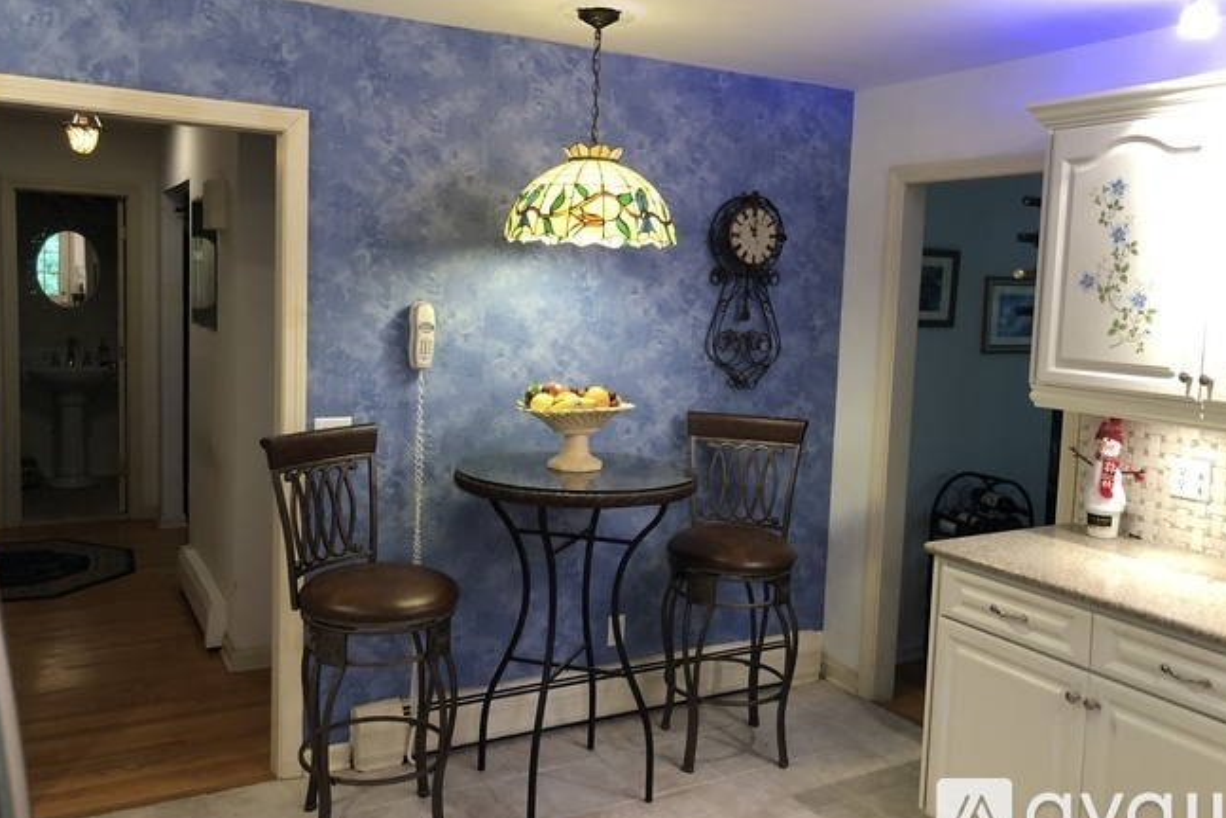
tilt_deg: -6.7
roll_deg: -1.3
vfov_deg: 43.6
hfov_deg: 61.9
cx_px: 611
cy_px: 381
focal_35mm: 30
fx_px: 1022
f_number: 1.8
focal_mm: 3.99
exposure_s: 1/15
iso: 80
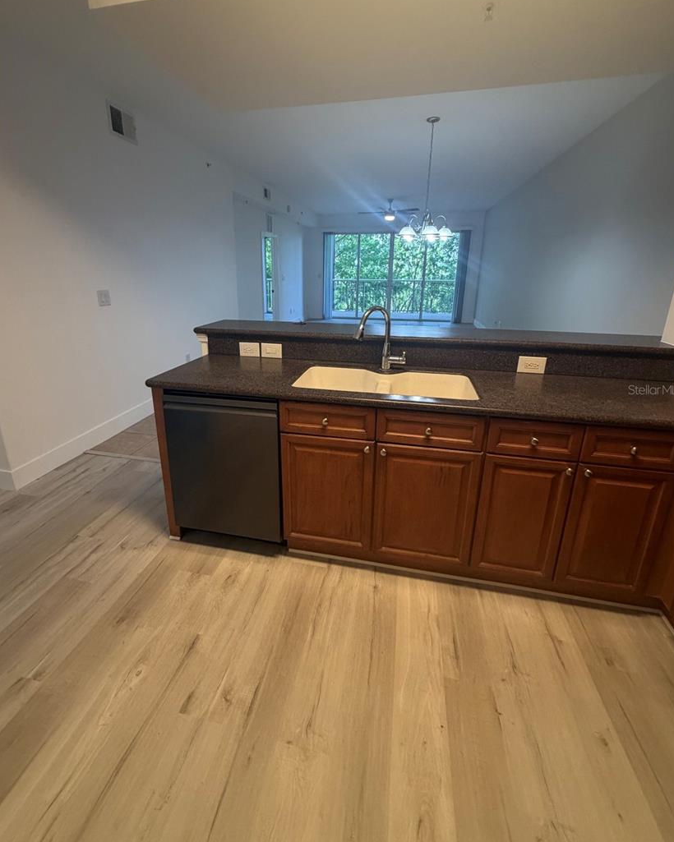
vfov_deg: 92.9
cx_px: 316
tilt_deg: -17.4
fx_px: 399
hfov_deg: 80.3
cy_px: 389
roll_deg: +0.3
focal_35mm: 16
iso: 320
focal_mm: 2.22
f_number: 2.2
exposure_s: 1/120
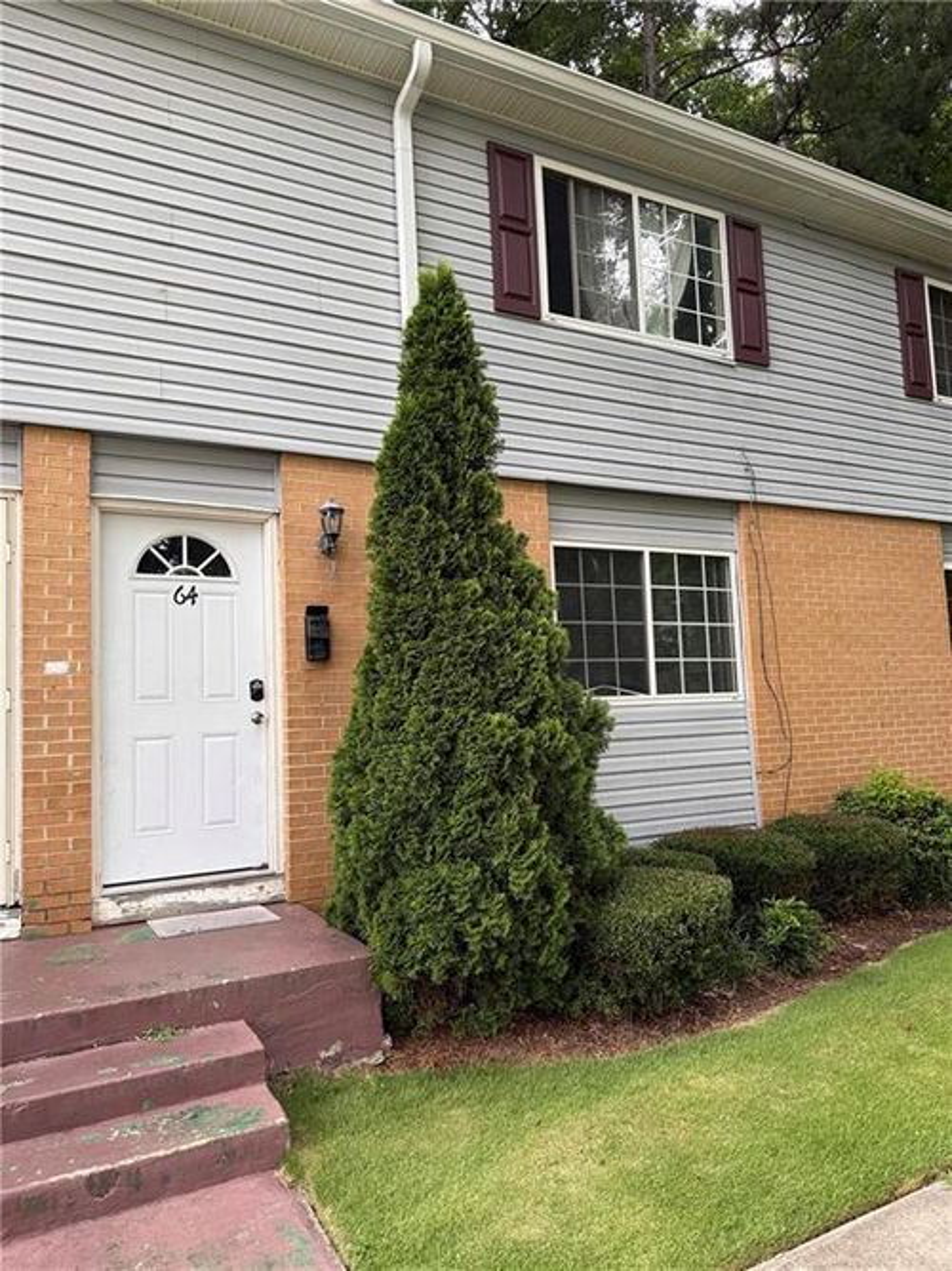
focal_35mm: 24
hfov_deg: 56.8
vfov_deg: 71.6
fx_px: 880
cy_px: 636
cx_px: 476
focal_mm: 6.76
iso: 200
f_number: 1.78
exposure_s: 1/106
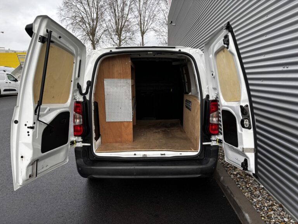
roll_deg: +0.0
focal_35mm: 26
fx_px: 224
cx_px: 149
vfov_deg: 53.1
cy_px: 112
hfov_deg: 67.3
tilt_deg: -9.1
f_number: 1.6
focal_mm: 5.96
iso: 50
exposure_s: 1/544
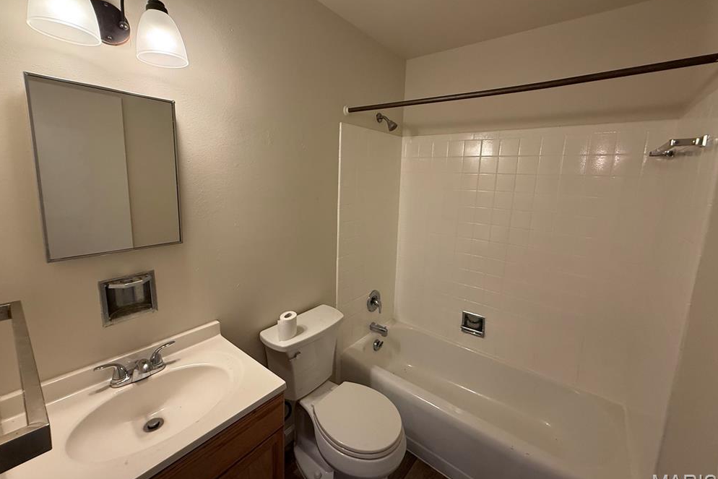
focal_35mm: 15
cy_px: 220
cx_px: 355
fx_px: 299
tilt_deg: -7.8
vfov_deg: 77.2
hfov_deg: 100.4
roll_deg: -1.8
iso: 200
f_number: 2.2
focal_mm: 2.22
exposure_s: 1/60
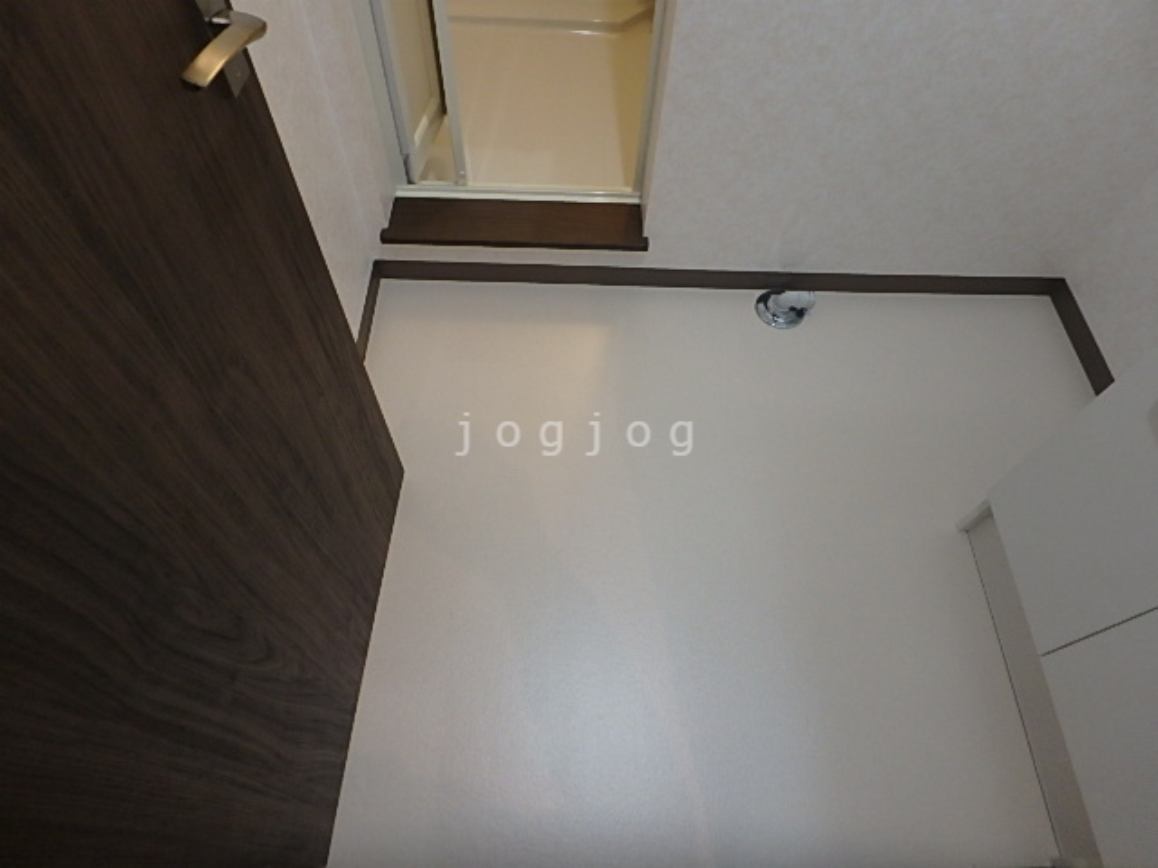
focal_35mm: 21
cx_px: 579
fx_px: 703
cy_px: 434
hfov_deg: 79.0
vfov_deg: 63.4
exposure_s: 1/30
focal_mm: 3.7
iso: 320
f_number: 3.5
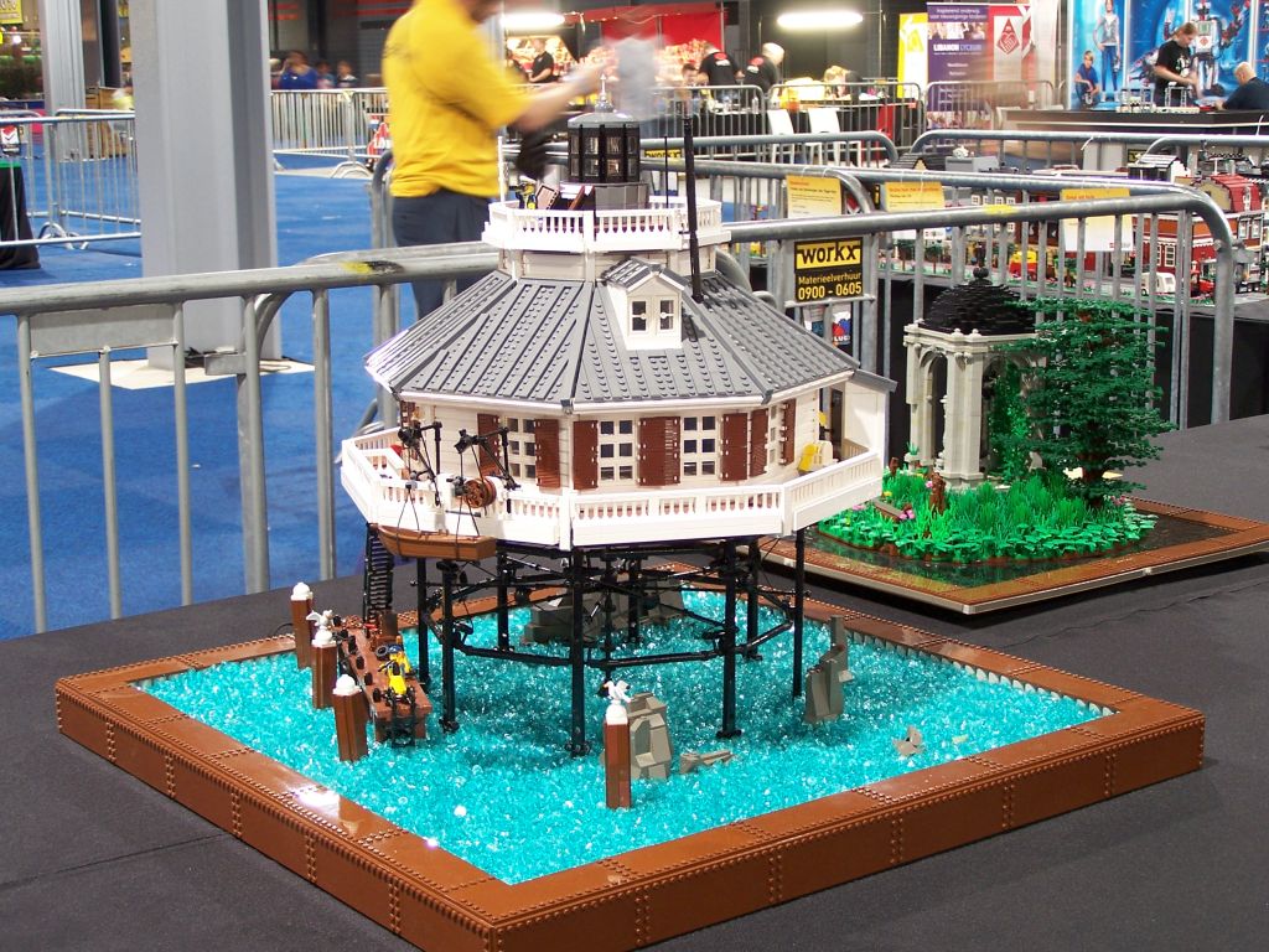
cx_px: 634
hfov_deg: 32.7
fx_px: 2163
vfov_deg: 24.8
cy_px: 476
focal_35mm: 59
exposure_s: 1/2
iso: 80
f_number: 3.1
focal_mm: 9.8
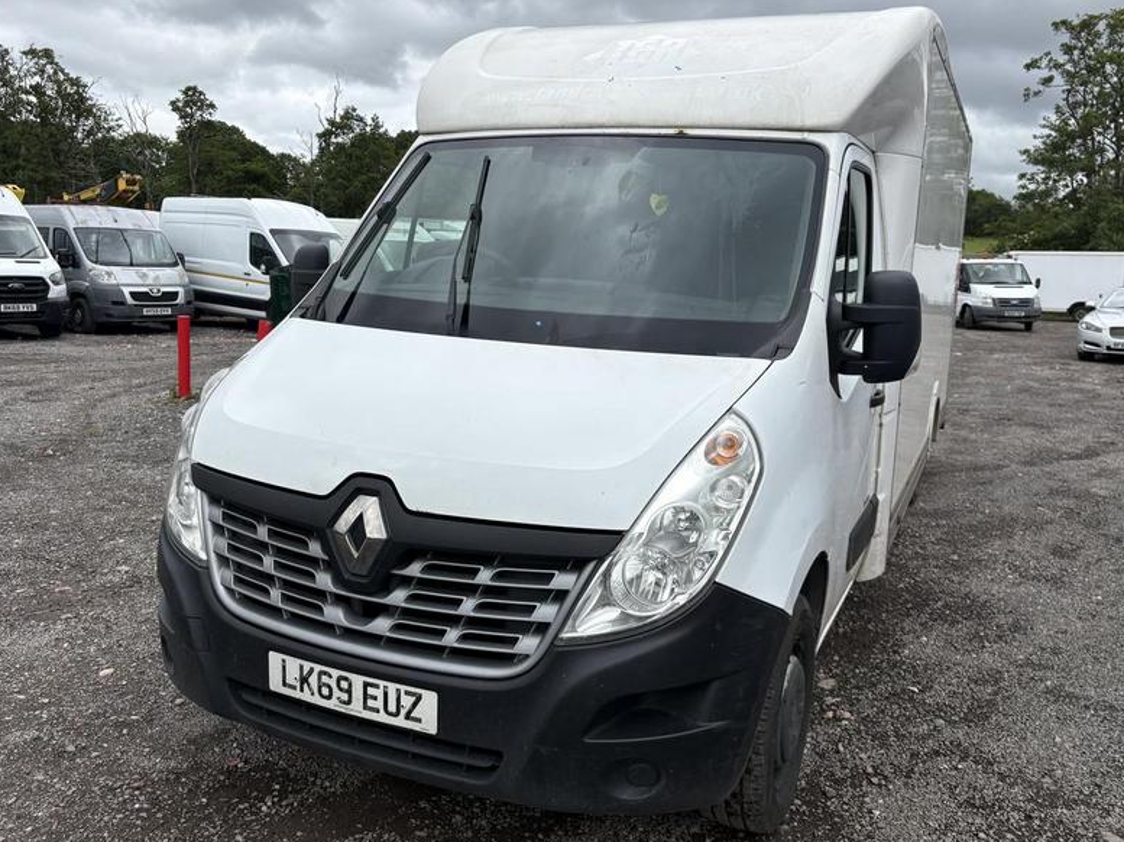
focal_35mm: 30
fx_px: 974
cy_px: 388
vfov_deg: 46.7
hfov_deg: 60.0
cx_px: 569
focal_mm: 5.96
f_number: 1.6
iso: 50
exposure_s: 1/3125
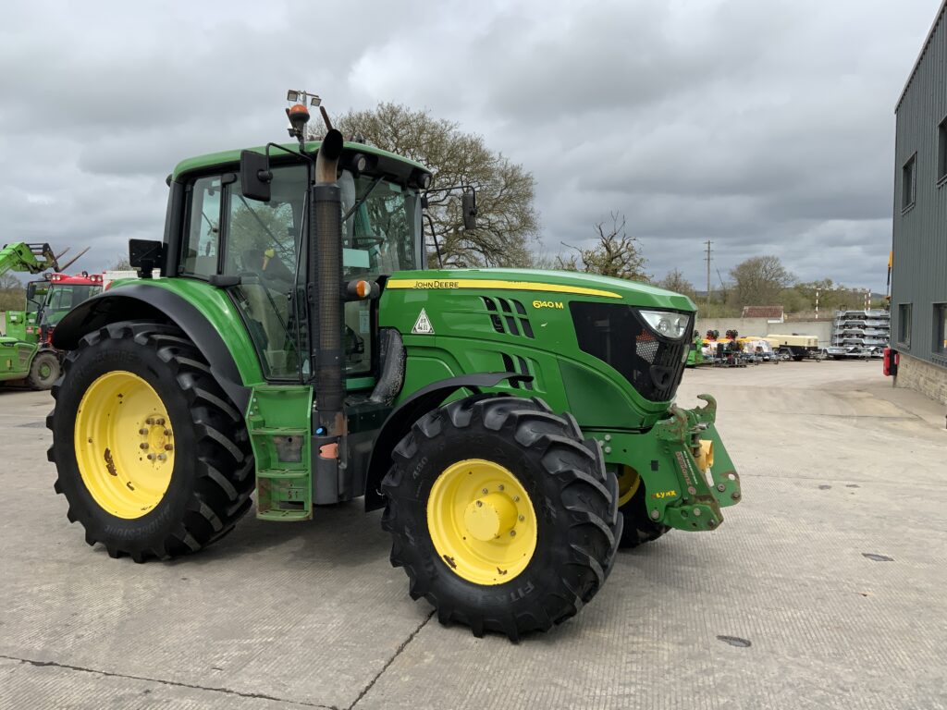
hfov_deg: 61.7
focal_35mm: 29
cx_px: 474
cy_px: 355
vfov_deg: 48.2
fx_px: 793
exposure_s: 1/1848
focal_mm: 3
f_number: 1.8
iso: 16
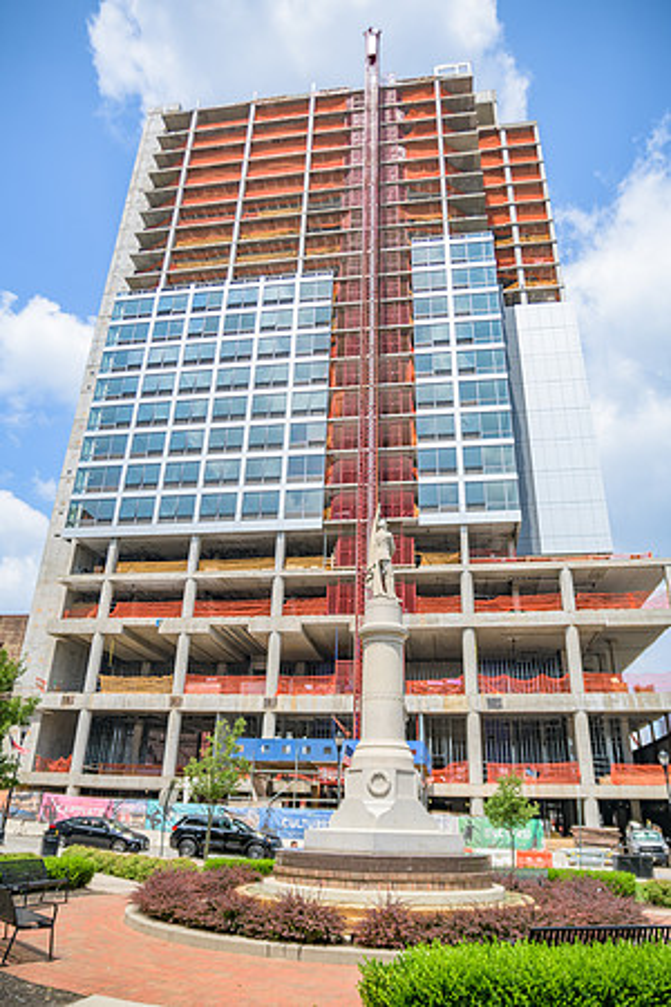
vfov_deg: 73.7
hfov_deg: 53.1
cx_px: 336
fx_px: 671
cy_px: 504
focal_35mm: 24
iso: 64
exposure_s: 1/1000
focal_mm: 24
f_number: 2.8
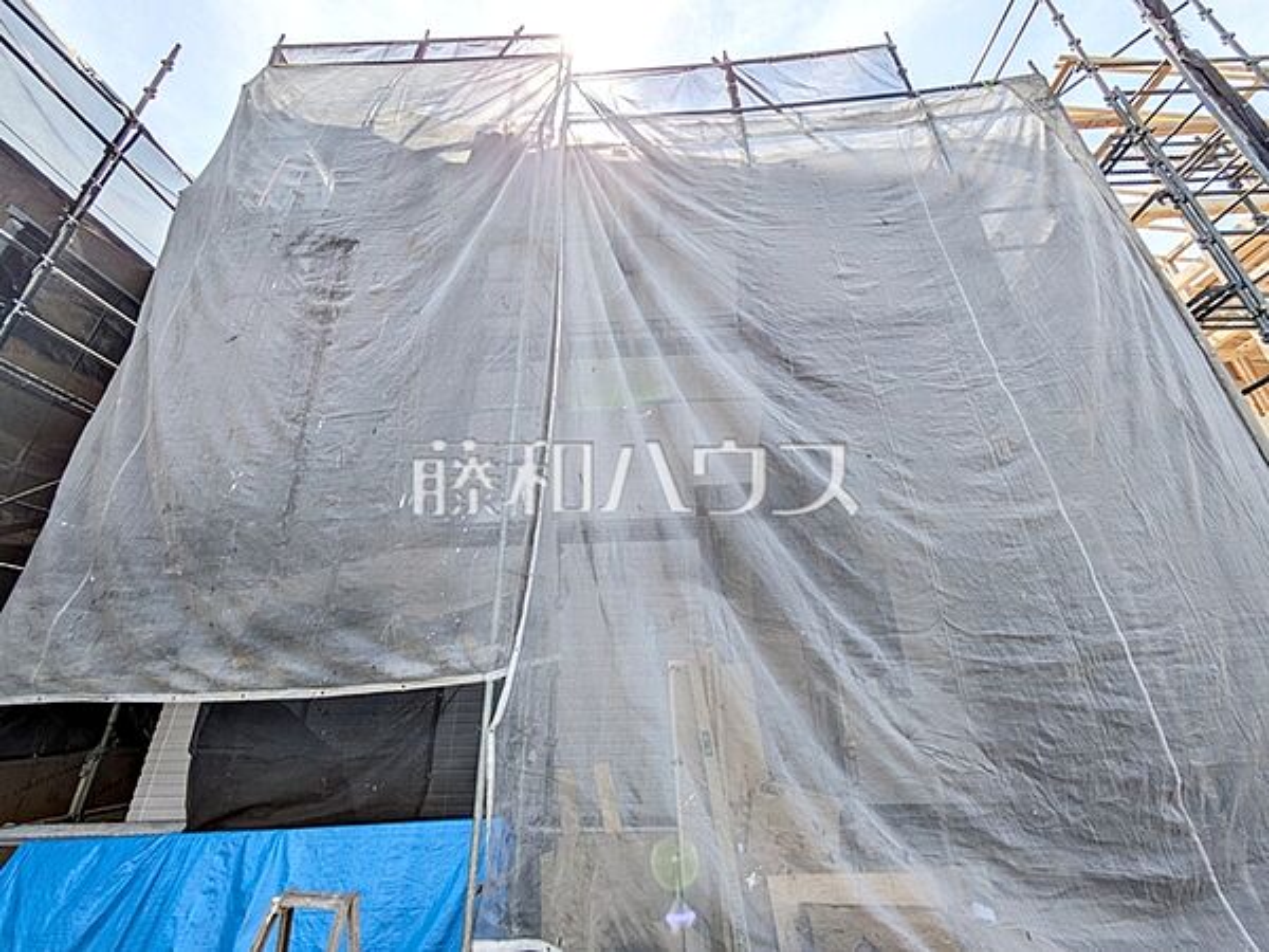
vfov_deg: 85.7
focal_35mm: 14
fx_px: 513
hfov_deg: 102.1
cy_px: 476
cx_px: 634
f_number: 2.2
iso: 50
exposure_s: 1/2674
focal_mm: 1.83
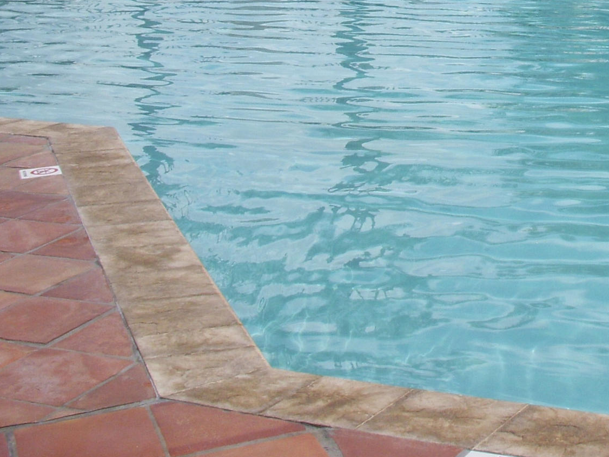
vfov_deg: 15.8
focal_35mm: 90
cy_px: -81
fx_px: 1583
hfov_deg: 20.8
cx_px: 658
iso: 100
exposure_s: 1/320
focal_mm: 6.3
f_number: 6.6
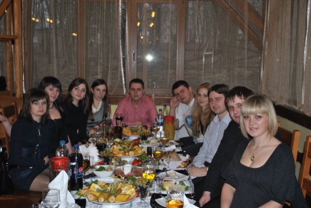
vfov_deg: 29.9
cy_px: 104
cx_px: 156
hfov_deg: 43.6
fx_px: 389
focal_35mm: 45
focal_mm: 30
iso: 200
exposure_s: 1/60
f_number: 4.5
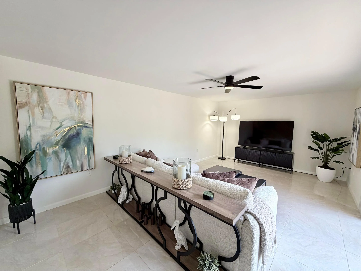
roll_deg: -0.3
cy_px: 136
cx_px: 180
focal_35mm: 14
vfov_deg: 85.7
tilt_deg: -5.4
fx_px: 146
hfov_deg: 102.1
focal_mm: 2.22
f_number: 2.2
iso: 125
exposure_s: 1/121
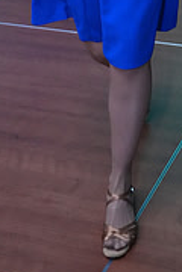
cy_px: -139
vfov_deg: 18.1
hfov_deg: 13.1
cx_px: 251
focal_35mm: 100
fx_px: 758
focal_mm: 31
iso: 8000
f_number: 4.5
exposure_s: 1/200
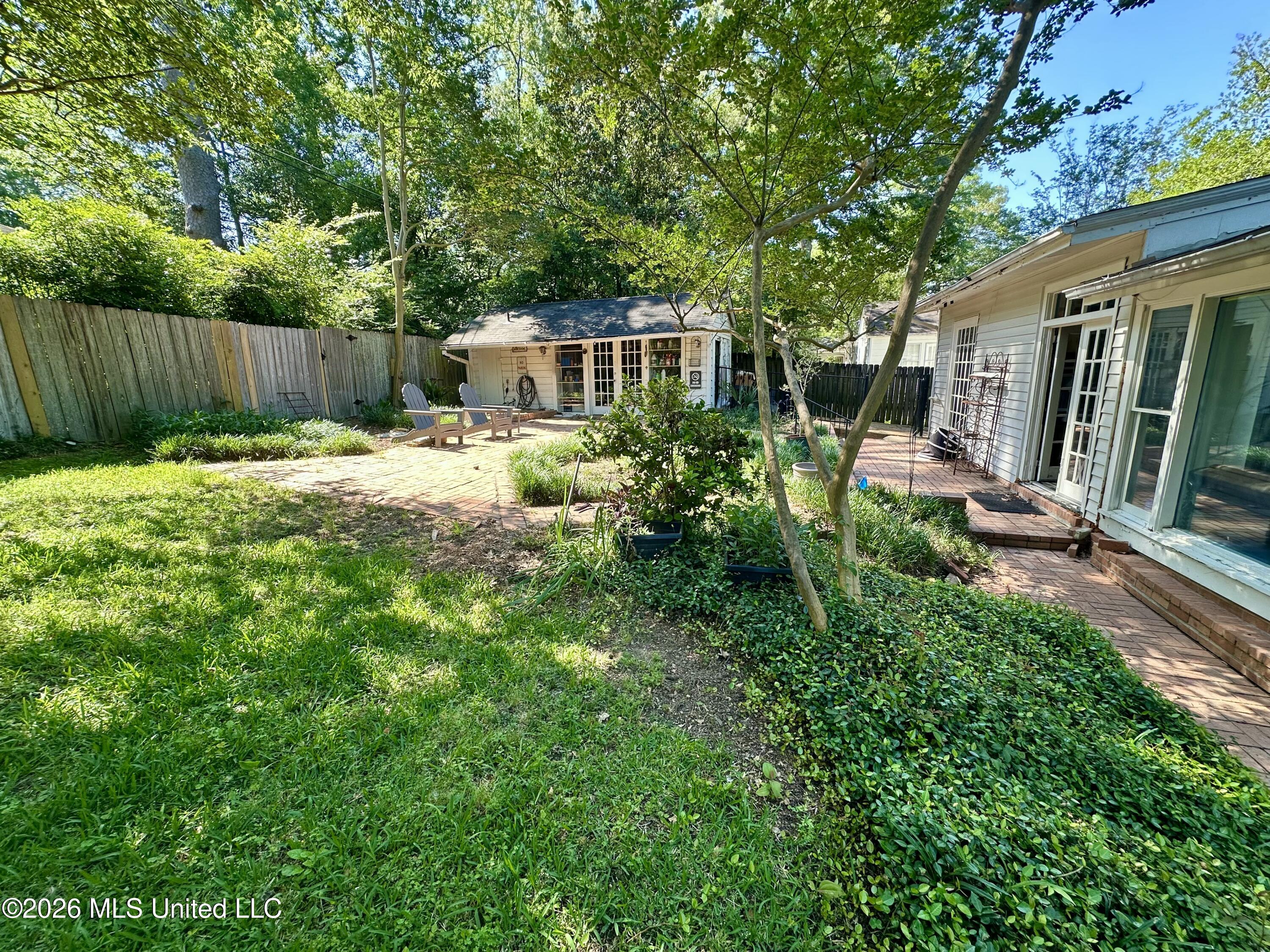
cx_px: 635
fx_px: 514
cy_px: 476
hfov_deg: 102.1
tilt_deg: -11.4
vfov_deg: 85.7
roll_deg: +1.0
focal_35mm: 14
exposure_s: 1/137
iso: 40
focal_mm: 2.22
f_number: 2.2
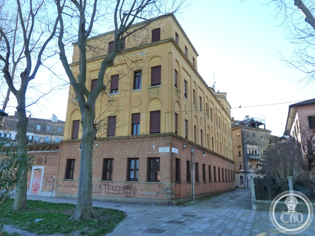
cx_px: 158
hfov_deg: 69.4
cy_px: 118
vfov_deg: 54.9
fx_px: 227
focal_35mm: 25
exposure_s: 1/125
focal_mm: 4.1
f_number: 4
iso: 200
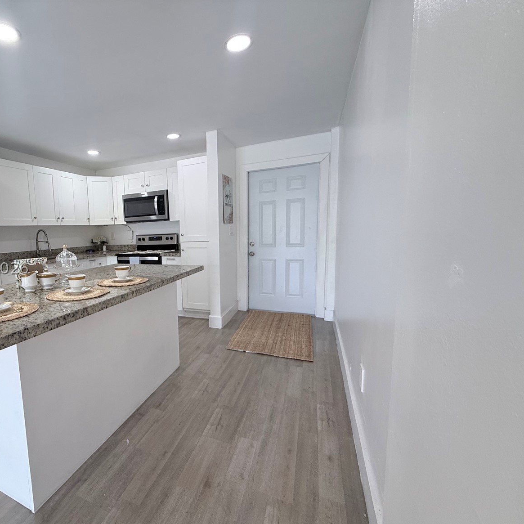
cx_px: 166
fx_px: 291
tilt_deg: -7.0
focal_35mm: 17
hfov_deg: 80.6
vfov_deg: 84.0
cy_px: 268
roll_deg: +2.1
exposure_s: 1/120
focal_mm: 2.22
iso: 125
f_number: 2.2
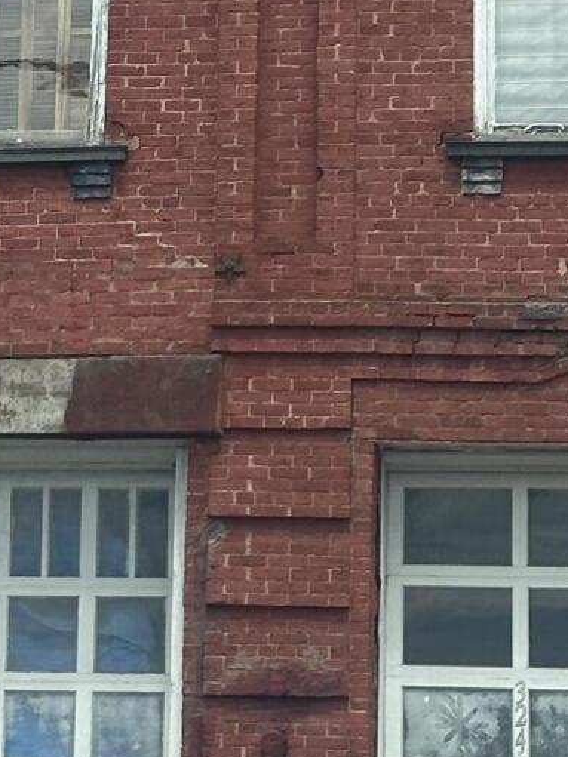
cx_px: -19
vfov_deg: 10.4
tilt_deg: +14.8
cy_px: -4
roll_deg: -2.4
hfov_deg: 7.9
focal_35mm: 188
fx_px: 4115
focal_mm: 6.86
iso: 64
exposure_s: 1/1639
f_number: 1.78
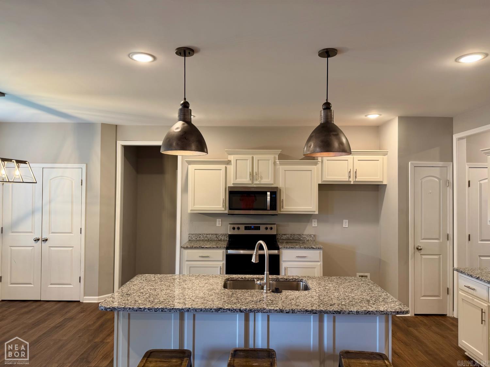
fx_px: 340
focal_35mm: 24
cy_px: 184
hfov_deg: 71.6
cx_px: 245
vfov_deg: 56.8
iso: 125
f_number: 1.78
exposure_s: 1/60
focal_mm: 6.76
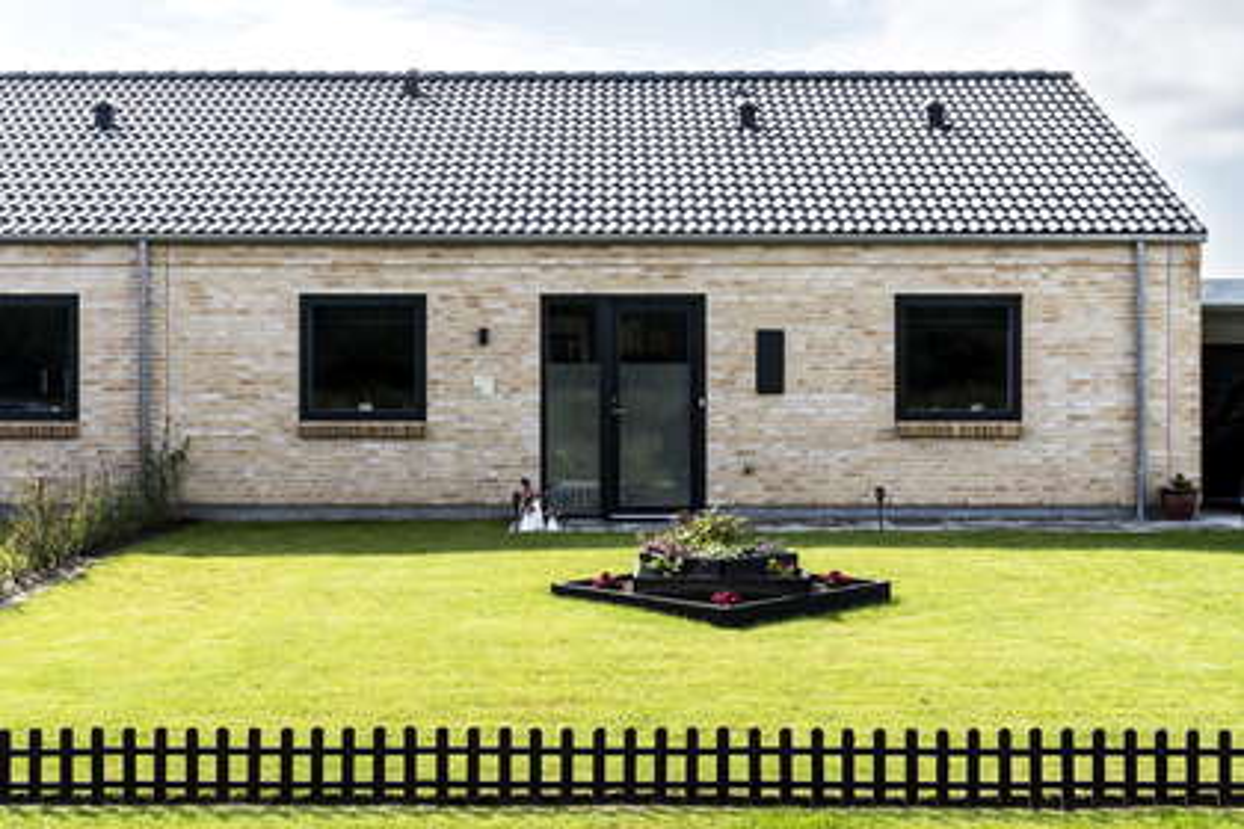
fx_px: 1762
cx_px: 622
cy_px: 414
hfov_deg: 38.9
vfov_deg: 26.5
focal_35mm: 51
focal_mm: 34
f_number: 8
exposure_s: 1/250
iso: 200
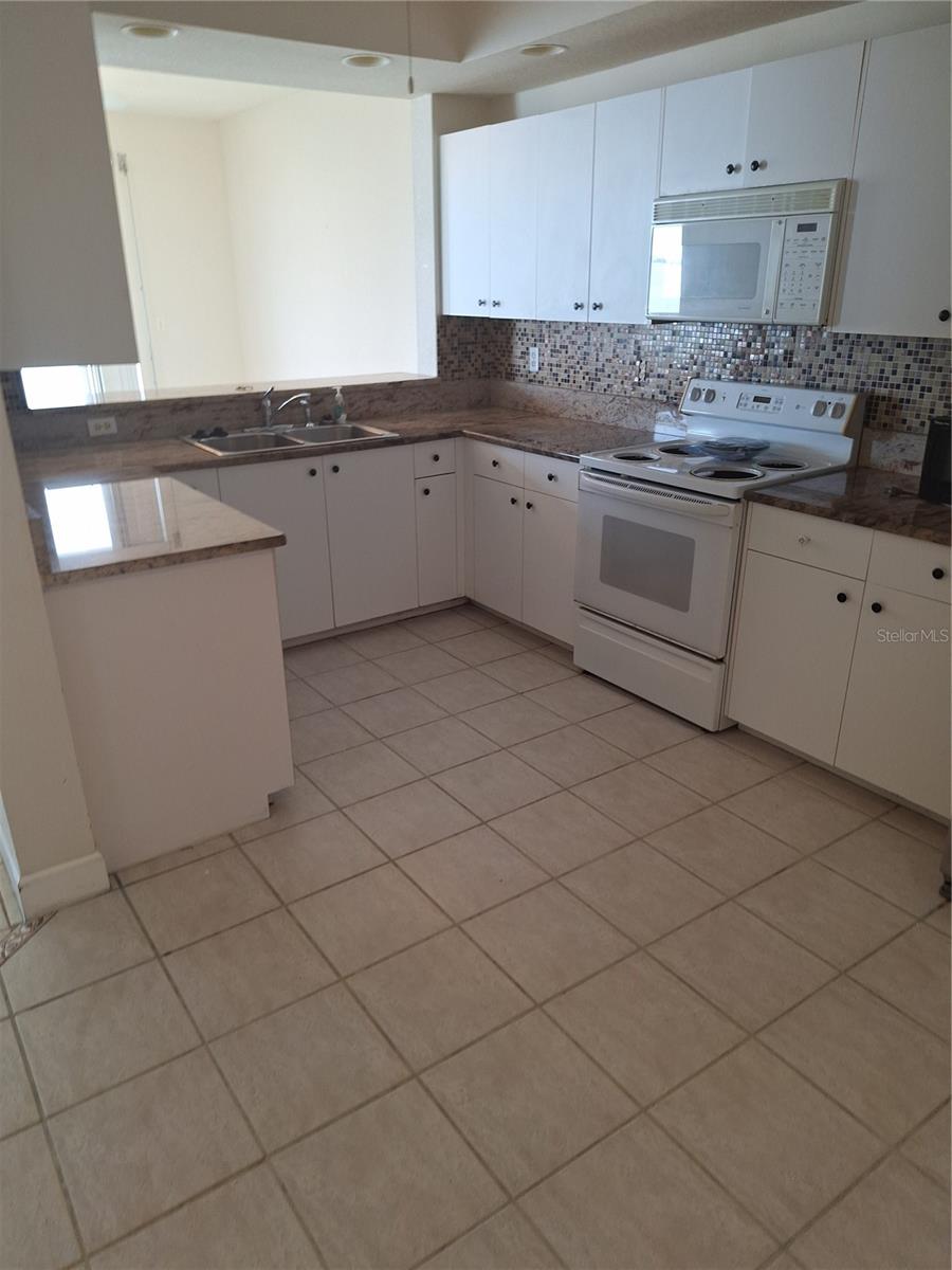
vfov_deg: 73.9
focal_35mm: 23
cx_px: 476
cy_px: 635
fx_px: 843
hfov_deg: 58.9
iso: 64
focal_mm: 5.54
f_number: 1.8
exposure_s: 1/50
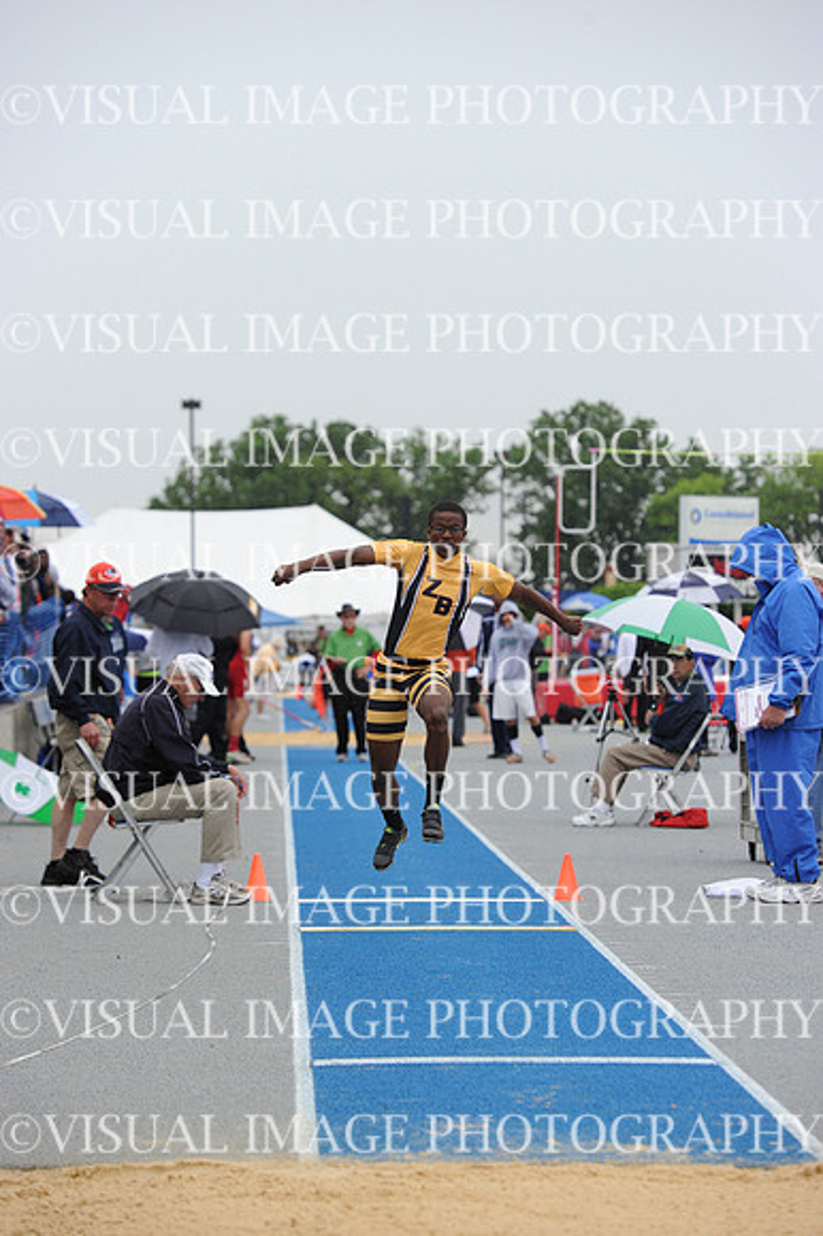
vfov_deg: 14.2
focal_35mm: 145
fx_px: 4978
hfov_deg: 9.5
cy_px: 618
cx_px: 412
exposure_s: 1/2000
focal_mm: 145
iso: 1600
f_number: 5
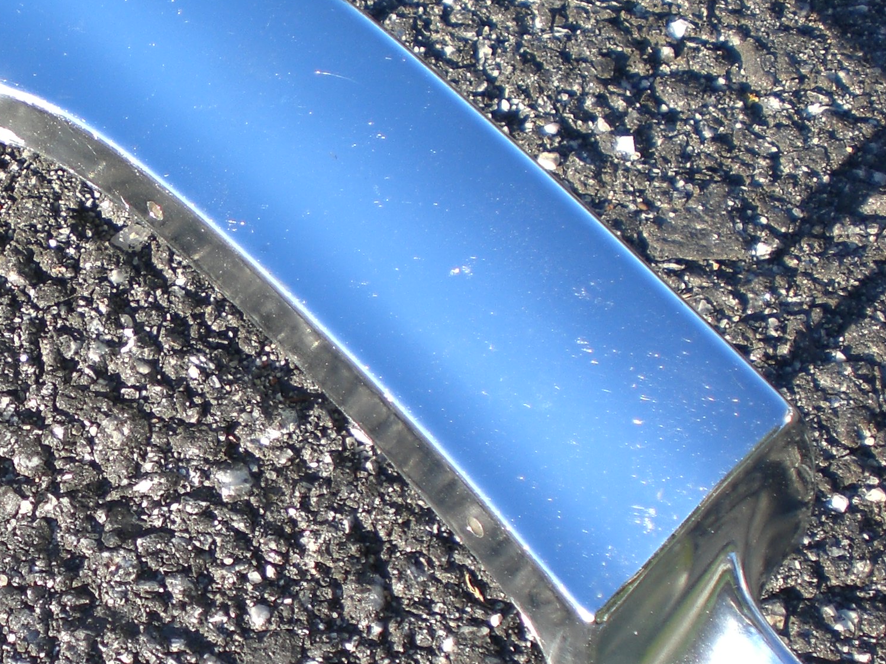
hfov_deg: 23.9
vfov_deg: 18.9
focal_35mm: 78
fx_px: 1996
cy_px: 420
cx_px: -17
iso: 50
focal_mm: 6.3
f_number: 3.1
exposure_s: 1/200
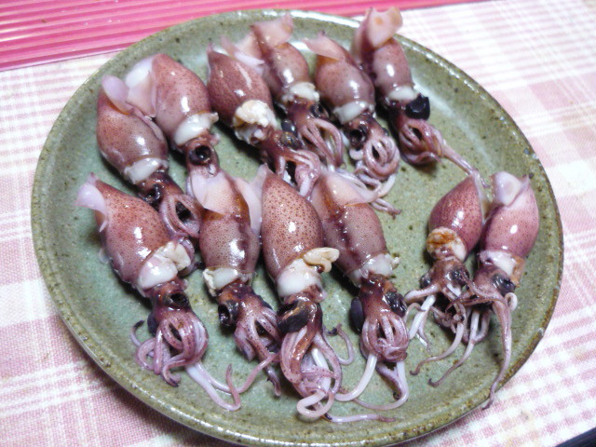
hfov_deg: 51.4
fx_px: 620
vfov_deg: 39.7
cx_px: 298
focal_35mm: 36
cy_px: 224
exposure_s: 1/30
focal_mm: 5.5
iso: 400
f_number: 2.8
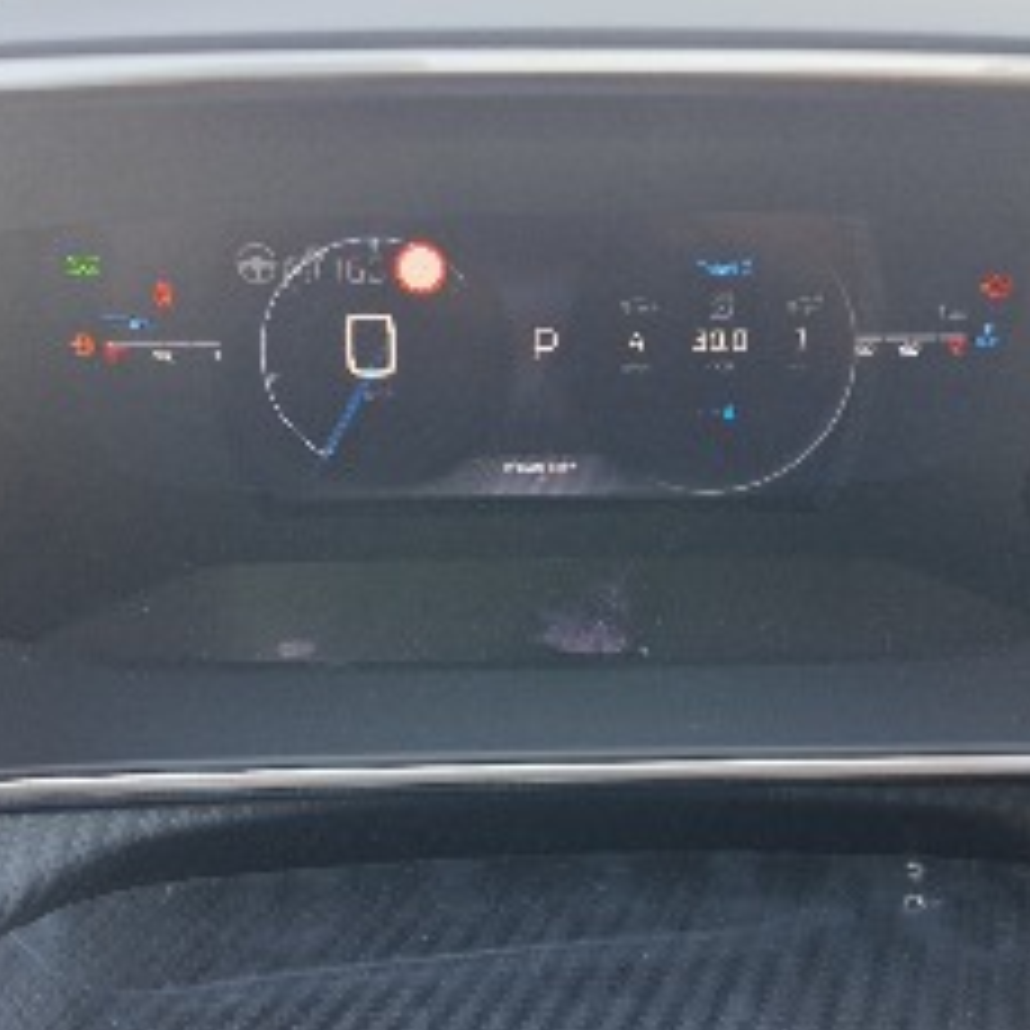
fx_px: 1246
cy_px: 607
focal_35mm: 37
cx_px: 544
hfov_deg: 44.9
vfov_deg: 44.7
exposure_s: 1/120
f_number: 1.8
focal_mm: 5.54
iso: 100
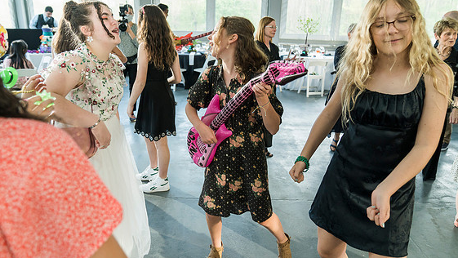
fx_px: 316
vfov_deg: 44.4
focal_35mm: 26
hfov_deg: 71.9
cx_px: 232
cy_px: 120
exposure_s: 1/200
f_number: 3.5
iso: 1250
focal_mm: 24
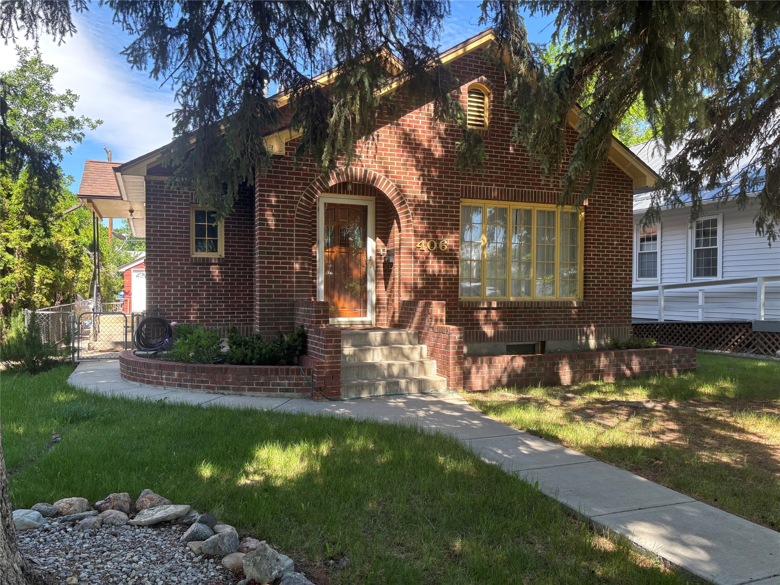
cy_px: 292
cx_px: 390
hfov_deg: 67.3
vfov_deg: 53.1
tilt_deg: -1.3
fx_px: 586
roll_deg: -0.4
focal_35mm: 26
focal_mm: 5.96
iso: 50
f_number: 1.6
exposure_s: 1/355
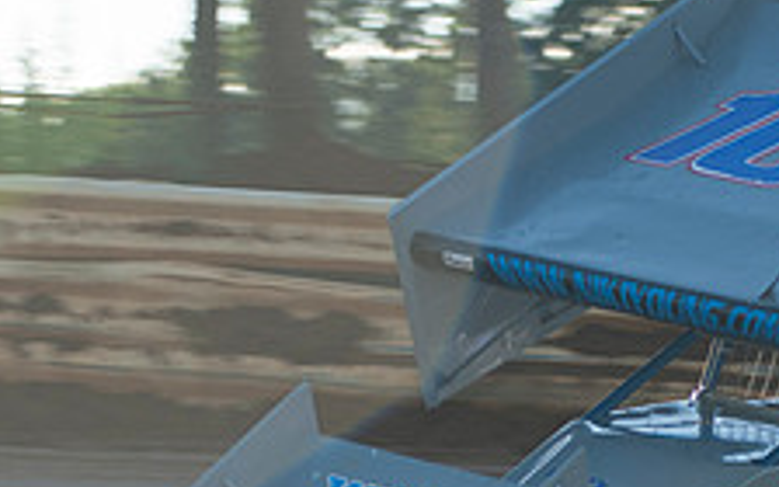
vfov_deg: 4.1
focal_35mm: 317
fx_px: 6730
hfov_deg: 6.6
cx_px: 588
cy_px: 428
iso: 100
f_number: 4
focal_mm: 80
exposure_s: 1/500
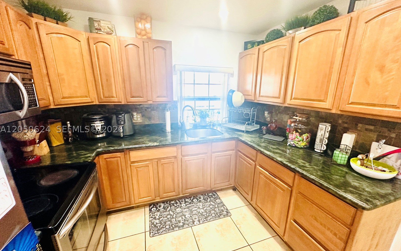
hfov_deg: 101.5
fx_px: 164
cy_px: 129
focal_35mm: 15
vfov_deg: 74.8
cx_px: 201
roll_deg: -0.8
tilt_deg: -15.9
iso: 400
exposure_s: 1/60
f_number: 2.2
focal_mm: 2.22
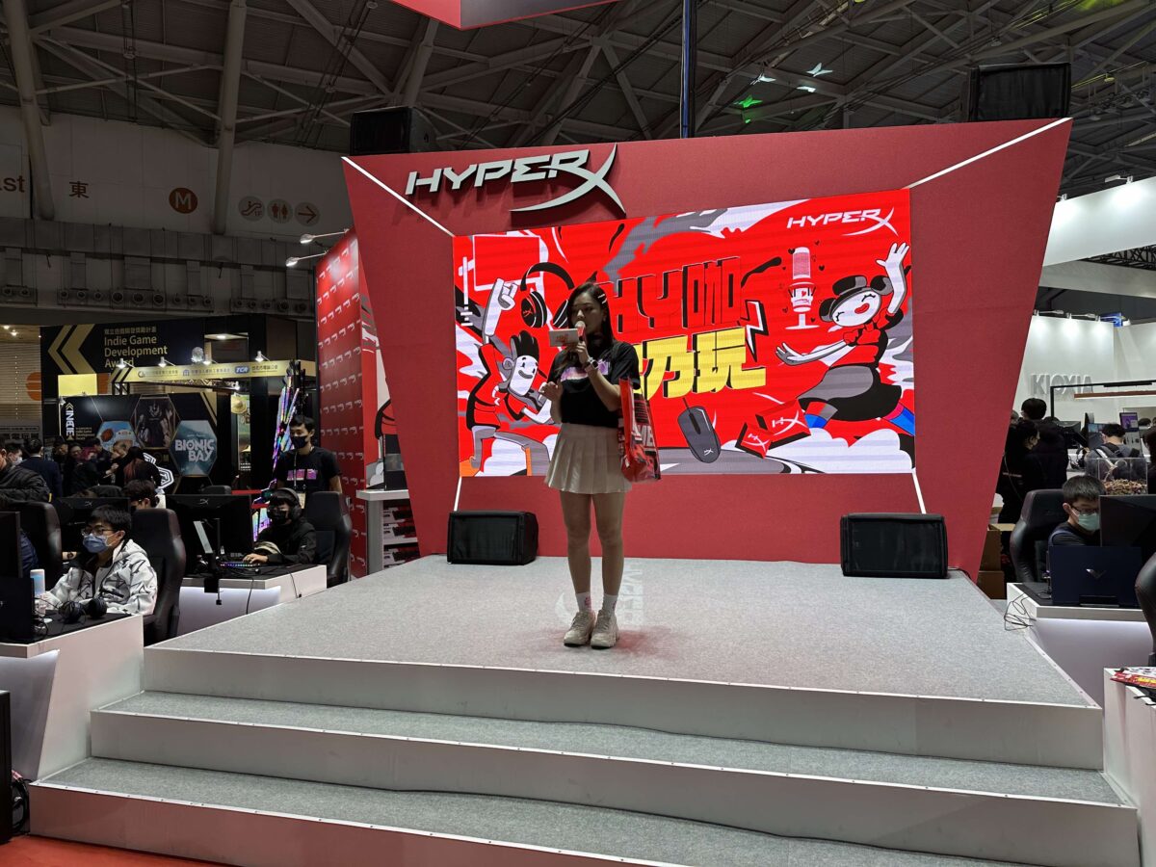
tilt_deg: +0.5
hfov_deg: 71.6
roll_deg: +1.1
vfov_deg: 56.8
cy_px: 434
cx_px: 578
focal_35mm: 24
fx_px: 801
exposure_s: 1/120
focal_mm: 6.86
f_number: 1.78
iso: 64
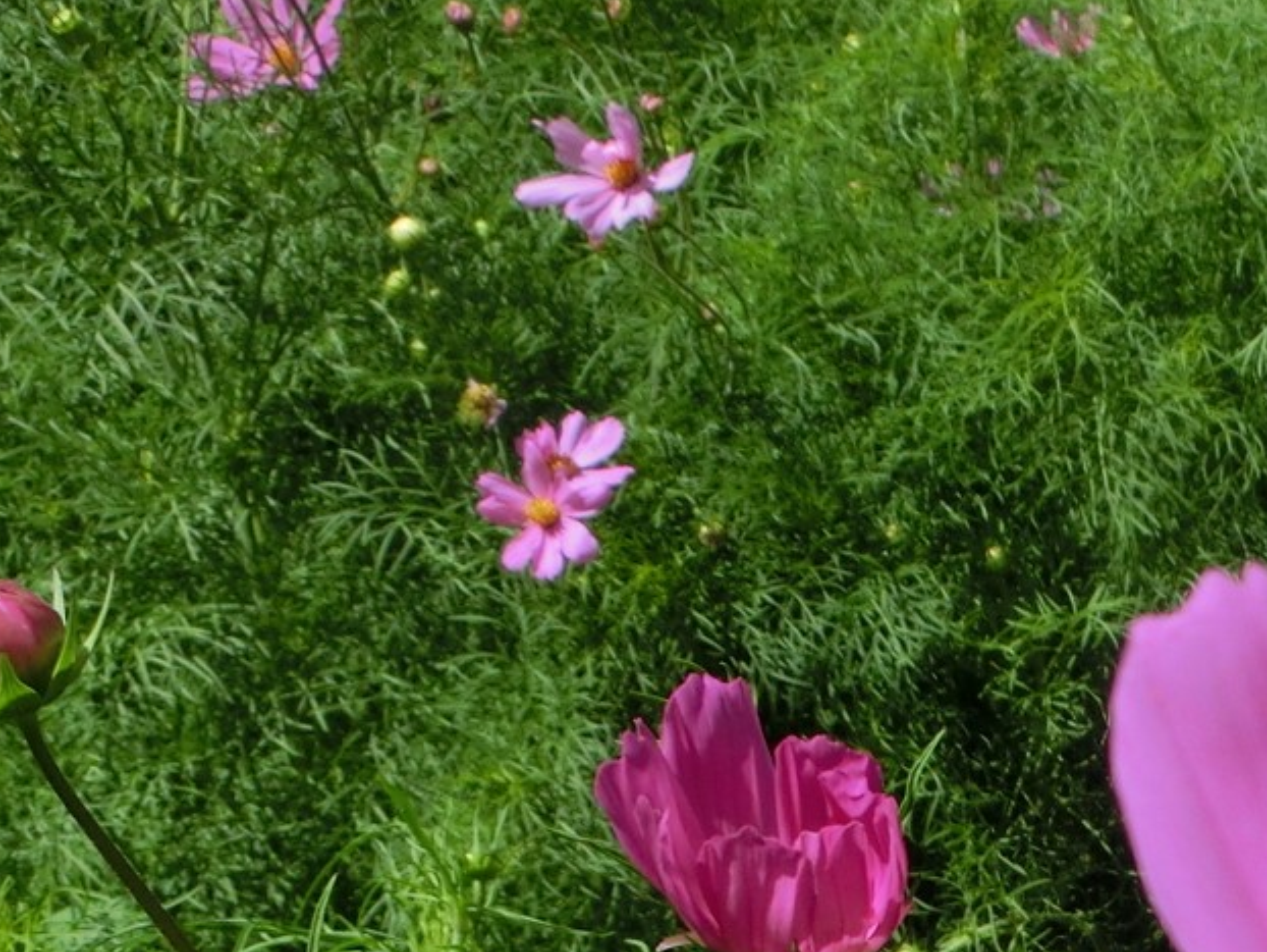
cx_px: 1401
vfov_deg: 17.6
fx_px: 2893
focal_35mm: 79
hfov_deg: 23.2
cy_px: 1199
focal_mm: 4.24
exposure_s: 1/250
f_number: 7.9
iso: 80
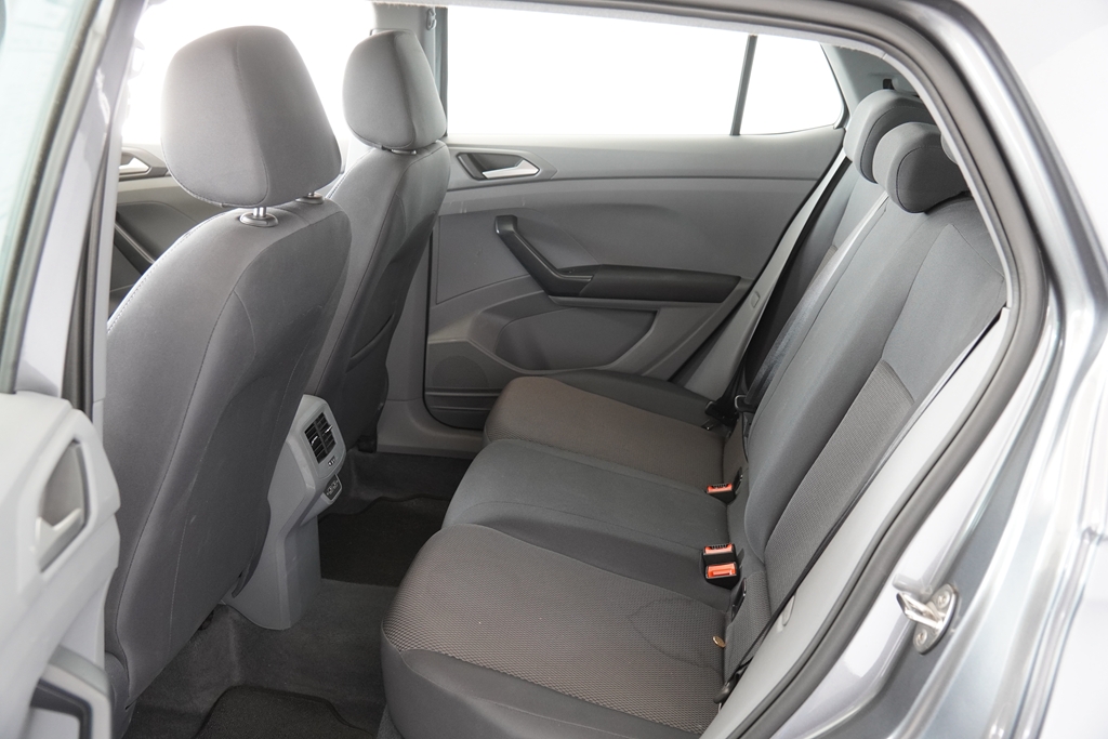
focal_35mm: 36
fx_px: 1108
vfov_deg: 36.9
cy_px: 370
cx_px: 554
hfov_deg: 53.1
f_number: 4
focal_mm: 24
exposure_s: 1/60
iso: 800
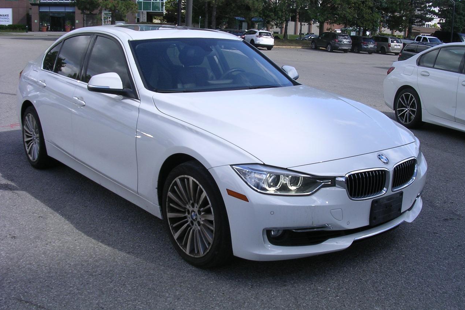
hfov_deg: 48.5
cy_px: 138
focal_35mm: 40
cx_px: 234
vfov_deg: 33.4
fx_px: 517
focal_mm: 5.8
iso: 100
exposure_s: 1/188
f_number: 5.6
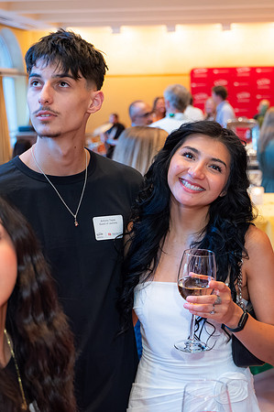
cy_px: 211
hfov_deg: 21.9
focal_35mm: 61
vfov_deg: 32.7
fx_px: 703
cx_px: 207
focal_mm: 40
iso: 2000
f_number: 3.2
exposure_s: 1/125
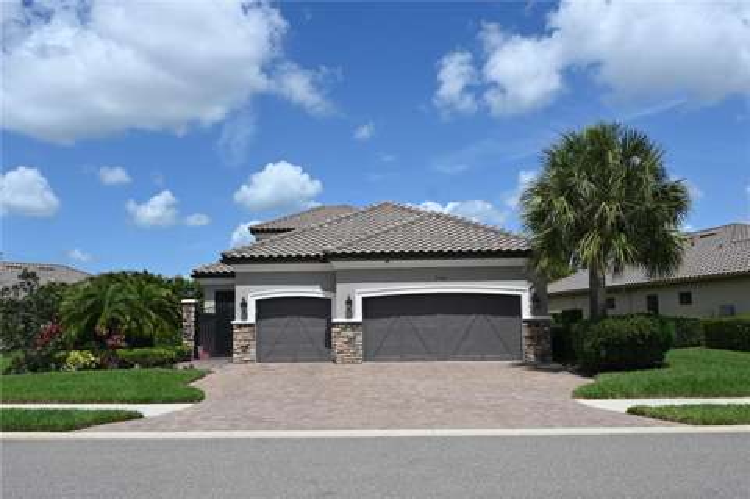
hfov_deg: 60.3
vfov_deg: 42.2
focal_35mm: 31
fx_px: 645
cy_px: 250
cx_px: 375
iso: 100
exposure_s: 1/500
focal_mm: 21
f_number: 8
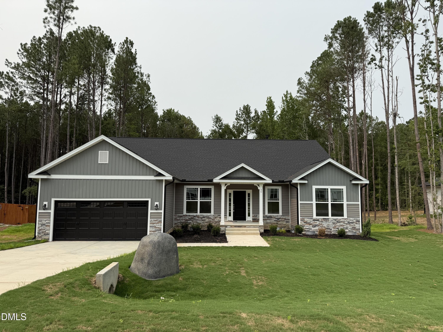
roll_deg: -0.7
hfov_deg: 71.6
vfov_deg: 56.8
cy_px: 166
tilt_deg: +5.2
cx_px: 222
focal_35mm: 24
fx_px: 307
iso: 80
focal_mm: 6.76
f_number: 1.78
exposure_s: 1/5319
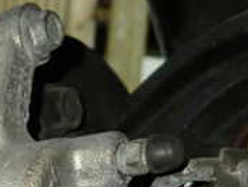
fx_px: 617
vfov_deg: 16.2
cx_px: -16
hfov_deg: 21.7
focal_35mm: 86
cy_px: 254
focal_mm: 4.5
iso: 320
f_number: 2
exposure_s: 1/30
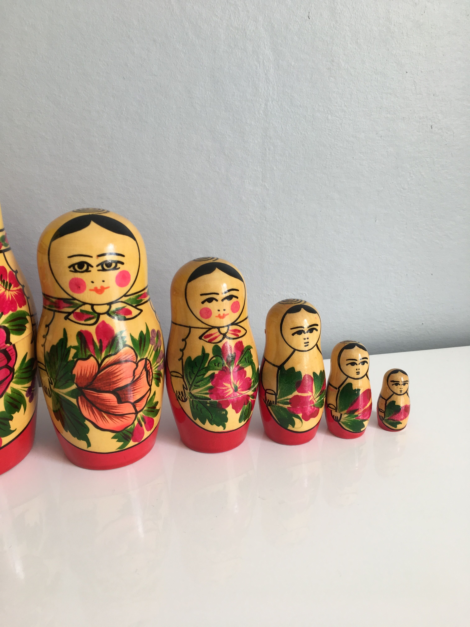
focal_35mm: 29
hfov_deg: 48.2
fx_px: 525
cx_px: 235
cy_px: 314
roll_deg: -1.0
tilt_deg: -19.8
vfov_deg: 61.7
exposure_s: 1/50
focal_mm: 4.15
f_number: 2.2
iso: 25
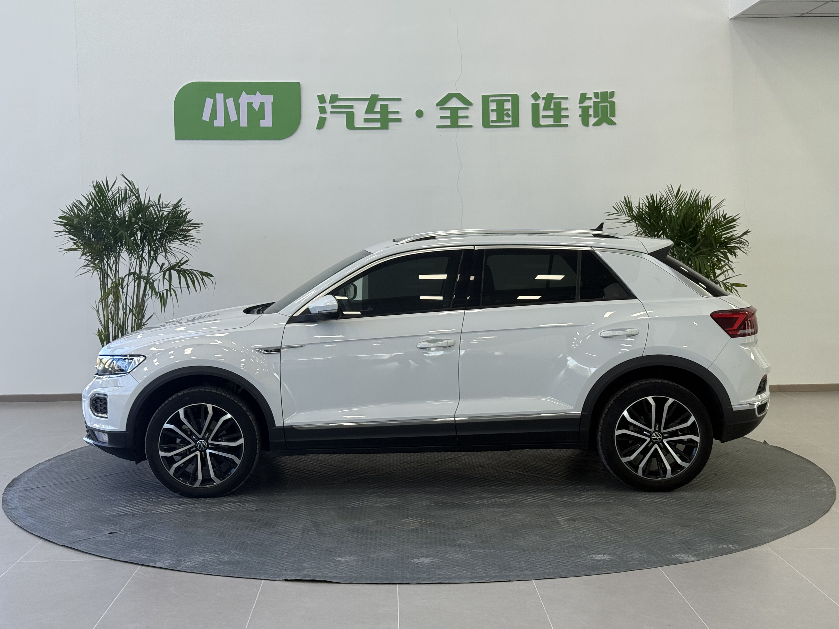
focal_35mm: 48
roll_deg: +0.6
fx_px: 1163
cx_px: 420
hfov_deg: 39.7
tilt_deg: -3.2
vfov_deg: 30.3
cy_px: 314
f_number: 1.78
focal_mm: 6.76
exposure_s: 1/122
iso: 64
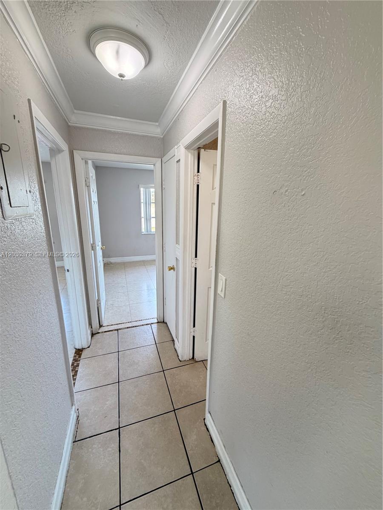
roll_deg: -1.1
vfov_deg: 102.1
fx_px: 207
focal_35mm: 14
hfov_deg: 85.7
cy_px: 255
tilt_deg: -13.5
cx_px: 192
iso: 250
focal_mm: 2.22
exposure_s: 1/120
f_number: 2.2
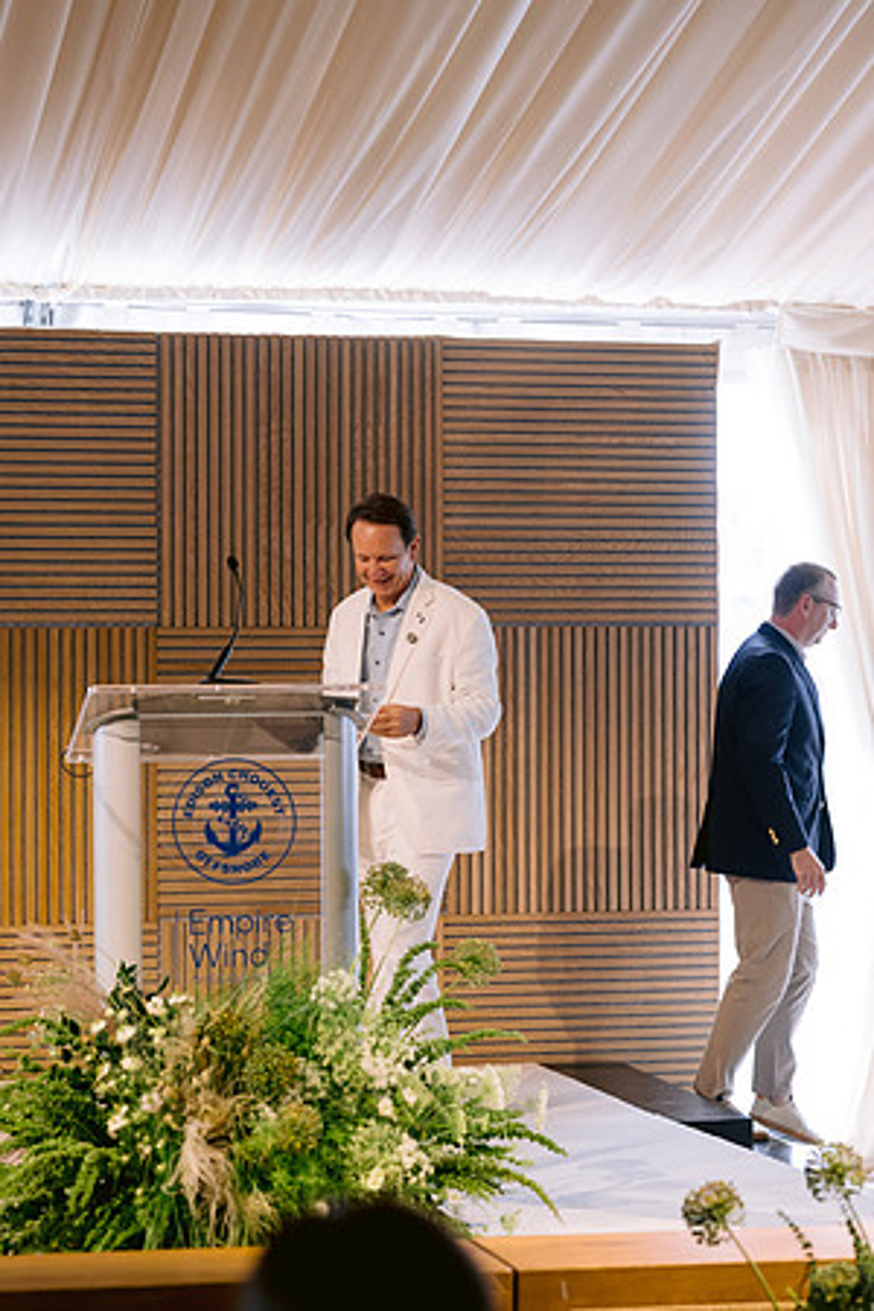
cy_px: 656
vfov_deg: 23.9
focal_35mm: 85
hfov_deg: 16.1
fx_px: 3095
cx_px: 437
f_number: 2.8
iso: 800
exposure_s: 1/160
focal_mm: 85
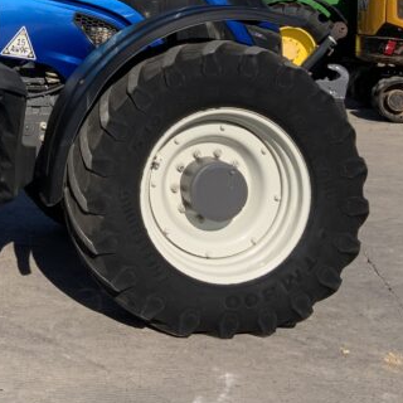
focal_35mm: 82
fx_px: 1080
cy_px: -25
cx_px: -55
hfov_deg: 20.1
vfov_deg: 20.3
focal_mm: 3
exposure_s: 1/1848
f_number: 1.8
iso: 16
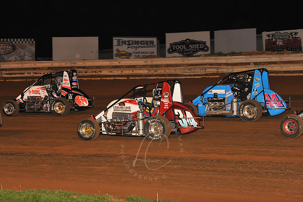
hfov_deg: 20.4
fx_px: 842
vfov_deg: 13.7
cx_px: 152
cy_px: 101
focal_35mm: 100
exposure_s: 1/320
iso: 1000
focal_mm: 100
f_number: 6.3
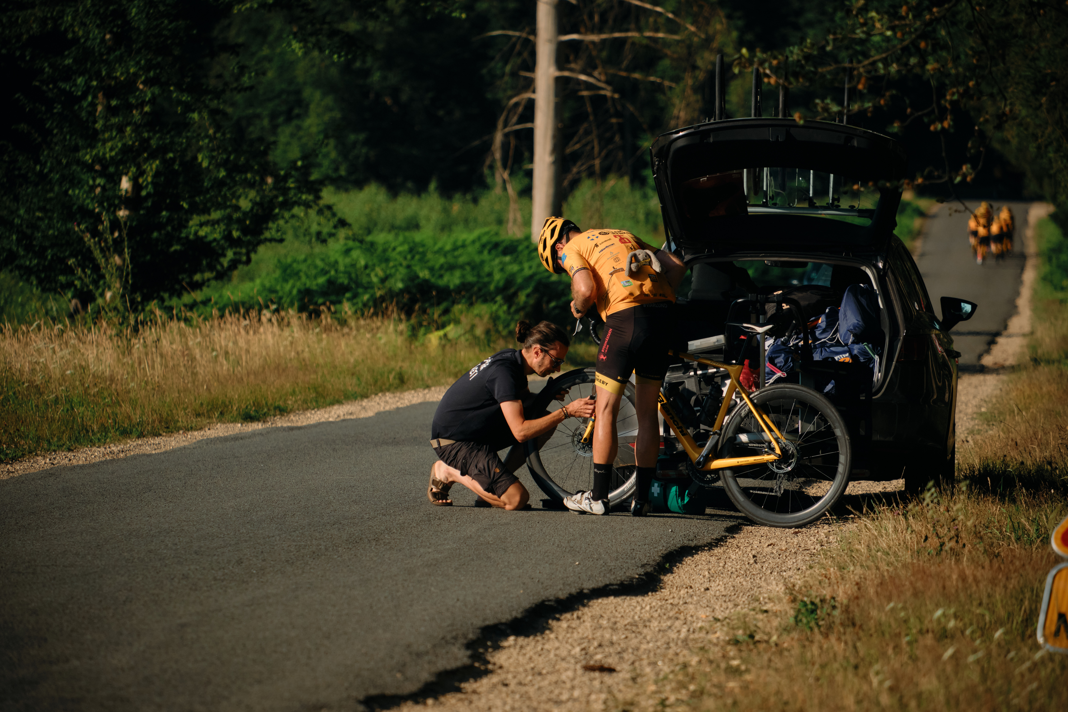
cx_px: 534
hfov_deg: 6.9
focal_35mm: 300
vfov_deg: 4.6
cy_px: 356
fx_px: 8899
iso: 500
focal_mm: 200
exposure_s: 1/3200
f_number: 5.6
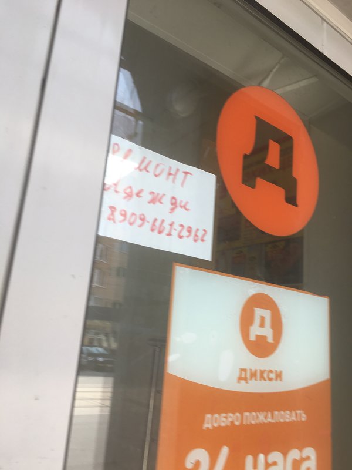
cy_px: 235
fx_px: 393
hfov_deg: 48.2
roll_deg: -5.8
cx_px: 176
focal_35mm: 29
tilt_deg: +17.0
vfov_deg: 61.7
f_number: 2.2
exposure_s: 1/100
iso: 25
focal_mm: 4.15
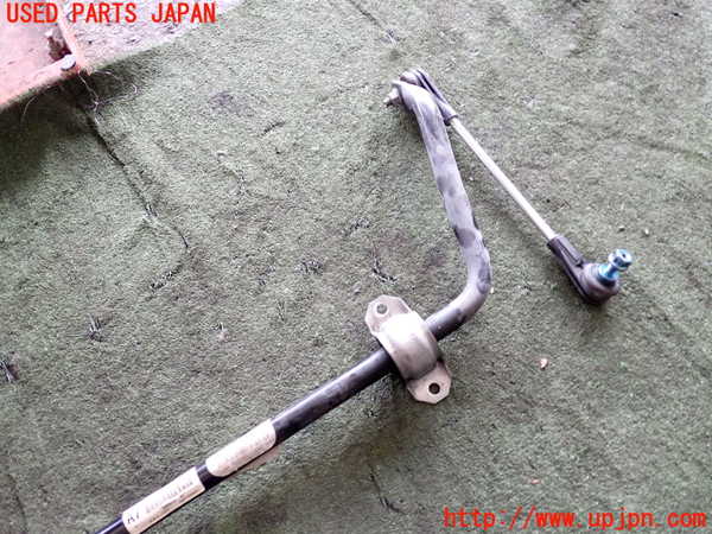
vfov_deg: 46.8
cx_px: 356
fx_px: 617
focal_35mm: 30
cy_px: 267
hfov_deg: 60.0
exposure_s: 1/30
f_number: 2.3
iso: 250
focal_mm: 5.4
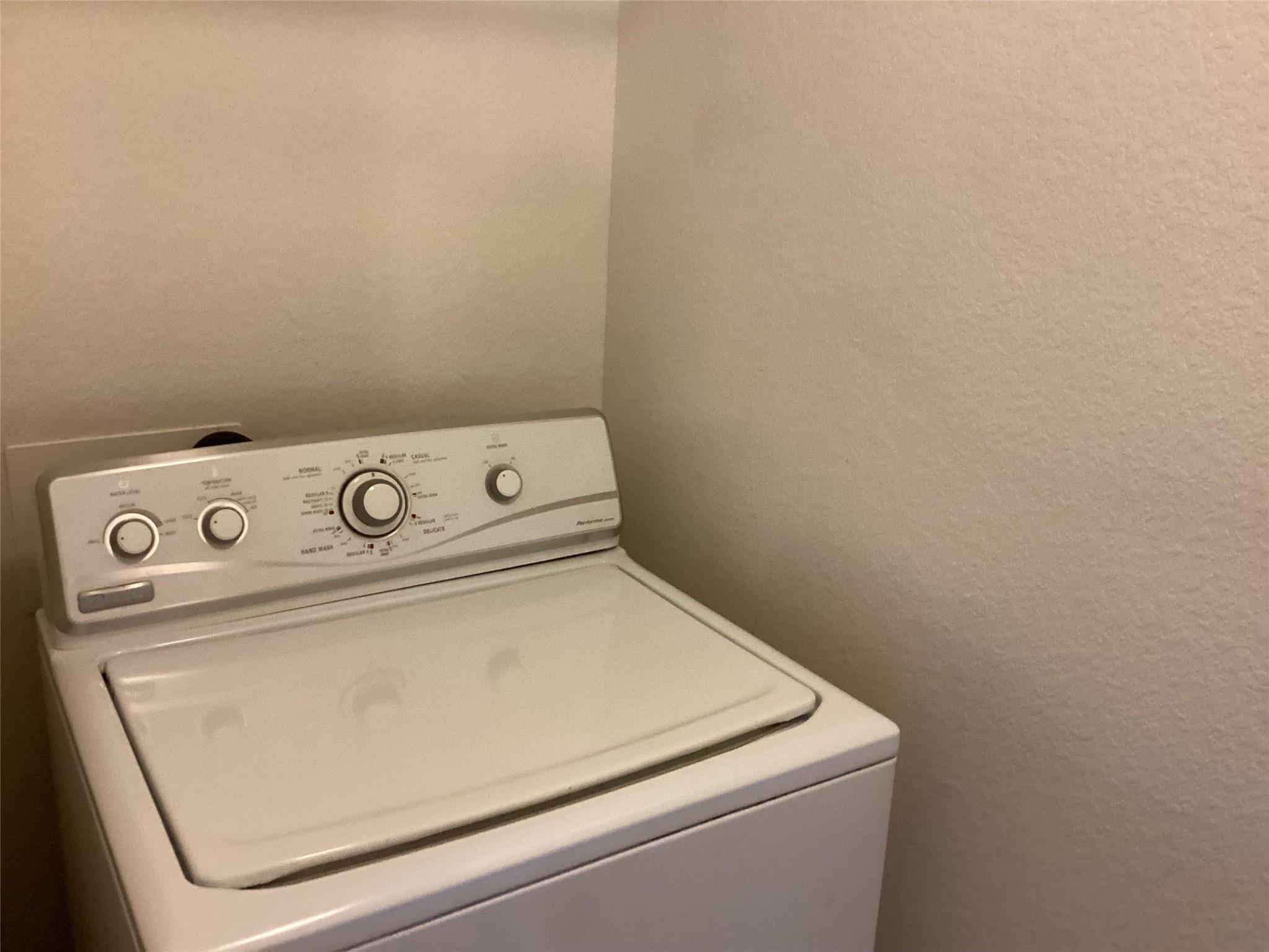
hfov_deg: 58.4
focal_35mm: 31
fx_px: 1136
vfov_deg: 45.4
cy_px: 476
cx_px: 634
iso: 400
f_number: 2.4
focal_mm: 3.3
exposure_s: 1/60
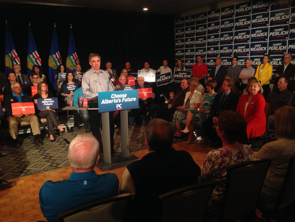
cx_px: 148
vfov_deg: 42.9
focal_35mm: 33
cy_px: 111
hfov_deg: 55.4
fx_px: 281
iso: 125
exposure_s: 1/20
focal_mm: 4.12
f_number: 2.4
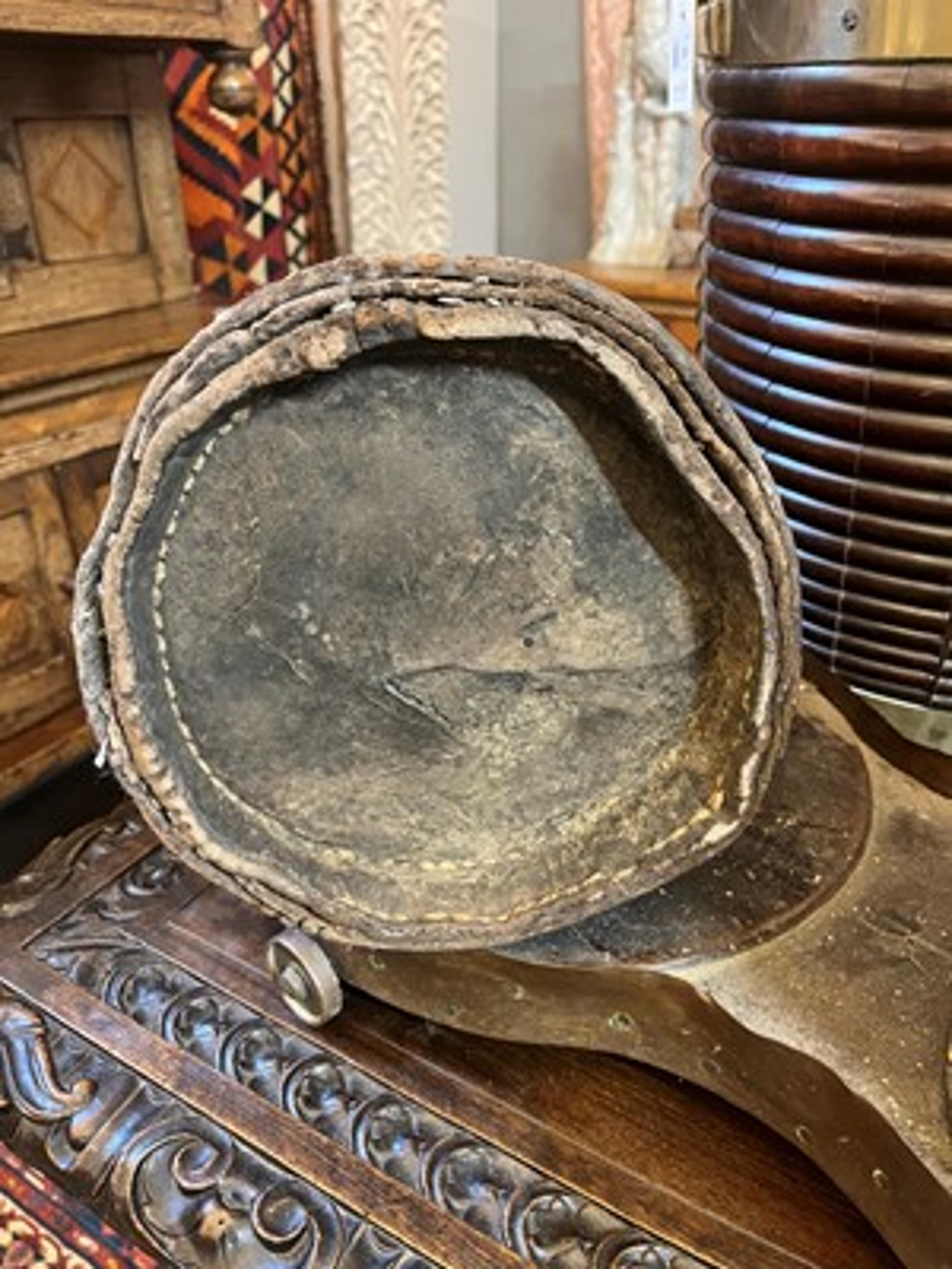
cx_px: 476
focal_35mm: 26
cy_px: 634
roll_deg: +0.2
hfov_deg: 53.1
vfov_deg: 67.3
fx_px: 953
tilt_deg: -26.3
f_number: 1.6
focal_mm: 5.1
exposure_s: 1/33
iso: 400
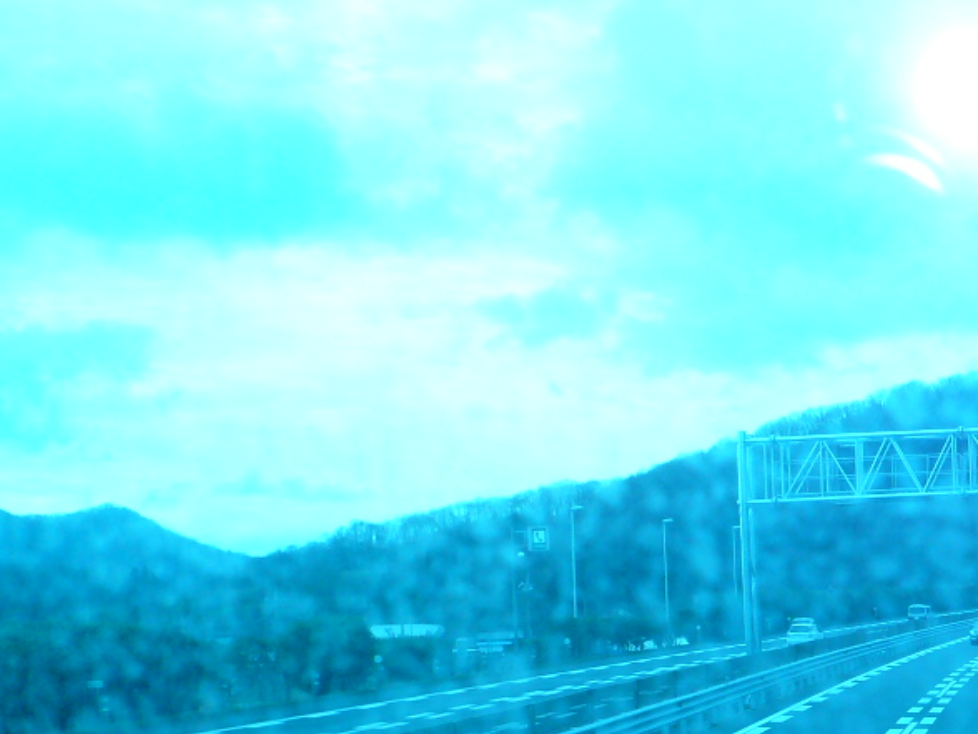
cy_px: 699
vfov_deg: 23.2
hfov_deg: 28.9
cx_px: 1058
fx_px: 1723
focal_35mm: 61
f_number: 2.8
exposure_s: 1/320
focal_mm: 4.6
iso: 100
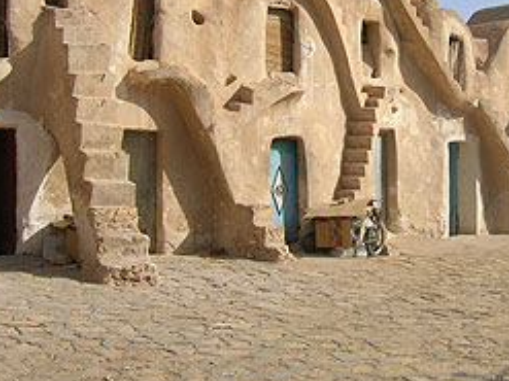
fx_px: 911
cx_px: 402
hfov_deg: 30.5
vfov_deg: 23.4
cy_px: 94
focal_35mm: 62
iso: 50
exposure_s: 1/495
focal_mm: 5.7
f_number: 4.9
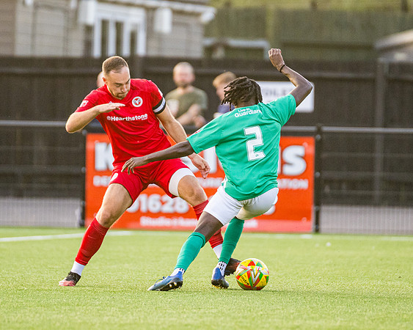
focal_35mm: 646
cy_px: 177
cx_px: 207
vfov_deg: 2.4
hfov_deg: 3.0
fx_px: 7893
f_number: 2.8
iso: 1250
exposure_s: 1/1250
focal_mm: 300
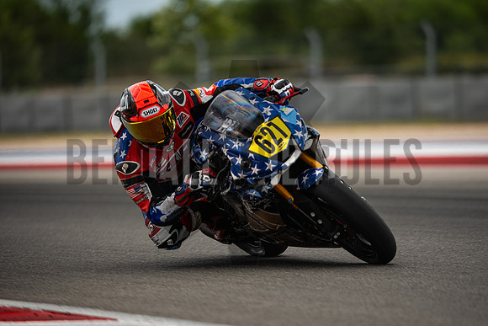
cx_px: 244
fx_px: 4067
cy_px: 163
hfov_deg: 6.9
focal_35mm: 300
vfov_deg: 4.6
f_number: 2
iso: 320
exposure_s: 1/4000
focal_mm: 200
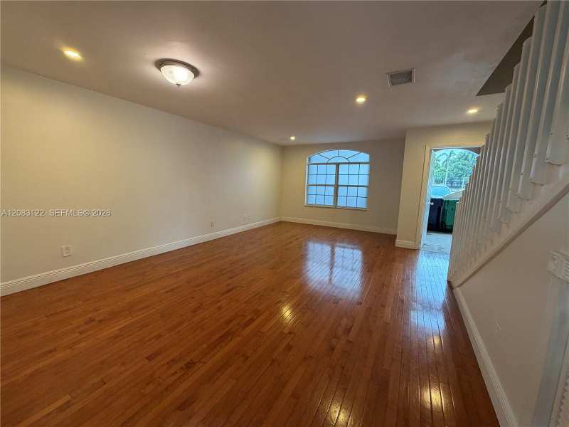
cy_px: 214
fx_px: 230
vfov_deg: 85.7
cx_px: 284
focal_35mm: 14
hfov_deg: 102.1
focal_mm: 2.22
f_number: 2.2
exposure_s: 1/60
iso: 200
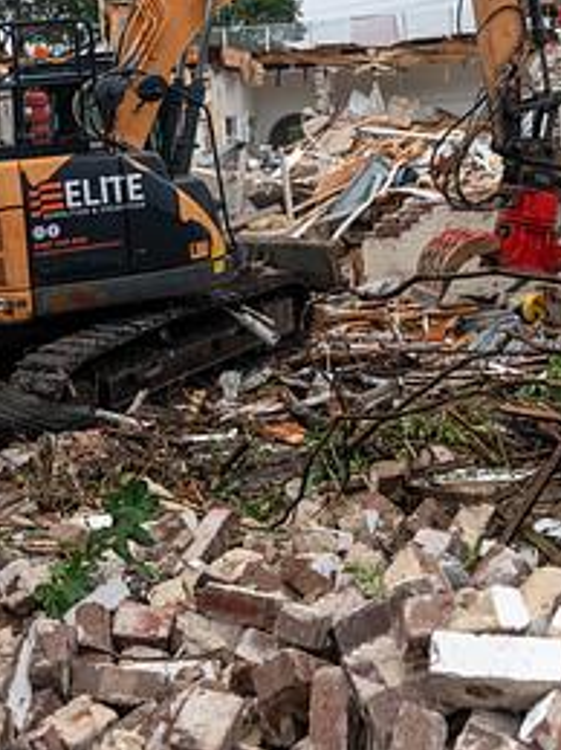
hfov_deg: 27.0
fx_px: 1168
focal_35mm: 54
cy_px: 180
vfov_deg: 34.7
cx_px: 227
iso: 800
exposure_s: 1/250
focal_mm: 36.3
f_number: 5
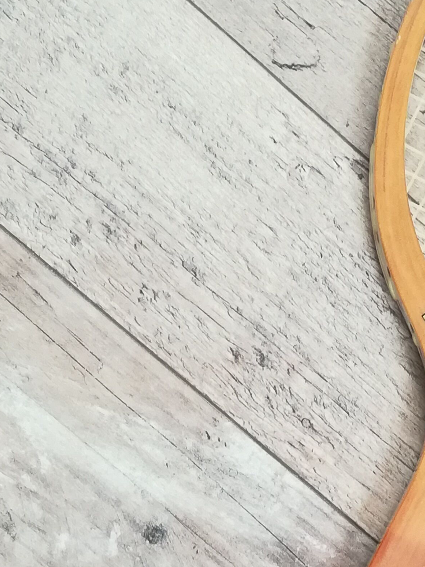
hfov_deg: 15.7
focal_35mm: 91
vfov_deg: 21.2
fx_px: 1490
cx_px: 487
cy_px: 475
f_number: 2.2
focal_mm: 3.83
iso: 200
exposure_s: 1/33.3
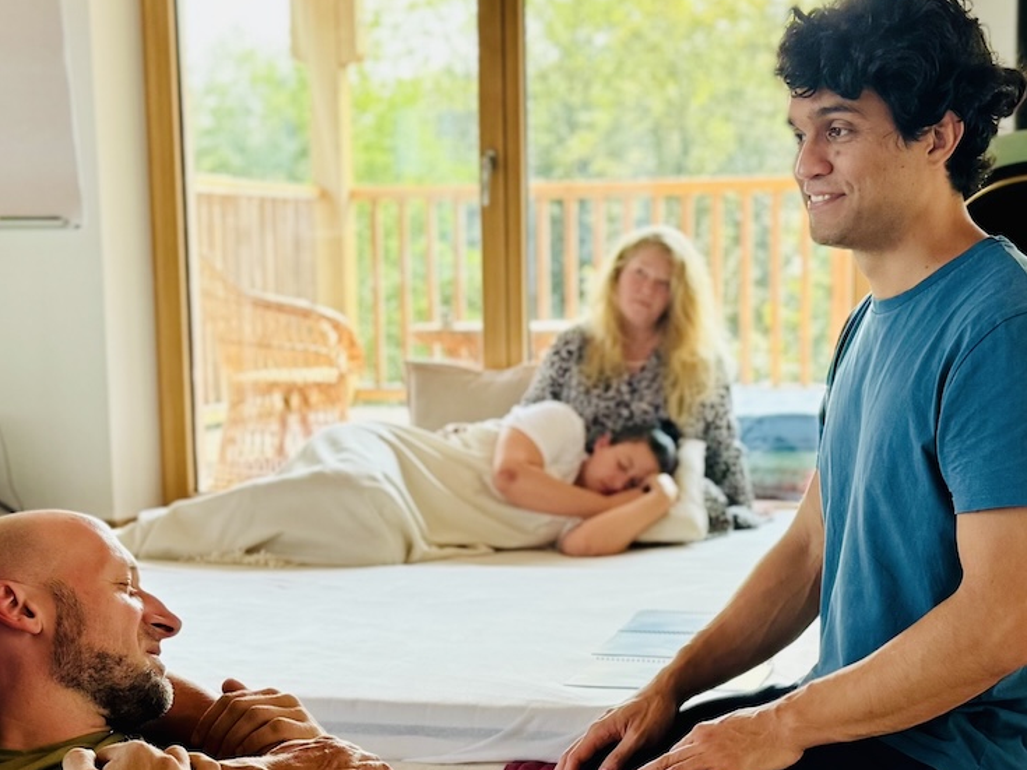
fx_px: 1454
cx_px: 421
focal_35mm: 49
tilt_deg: -7.4
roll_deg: +0.8
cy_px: 433
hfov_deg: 38.8
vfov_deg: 29.6
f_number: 1.78
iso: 64
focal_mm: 6.76
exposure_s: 1/176
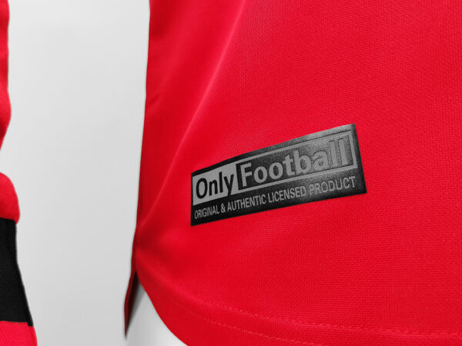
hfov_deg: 54.0
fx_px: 454
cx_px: 231
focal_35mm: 34
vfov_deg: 41.8
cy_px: 173
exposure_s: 1/36
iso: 200
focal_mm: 5.58
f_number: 1.8
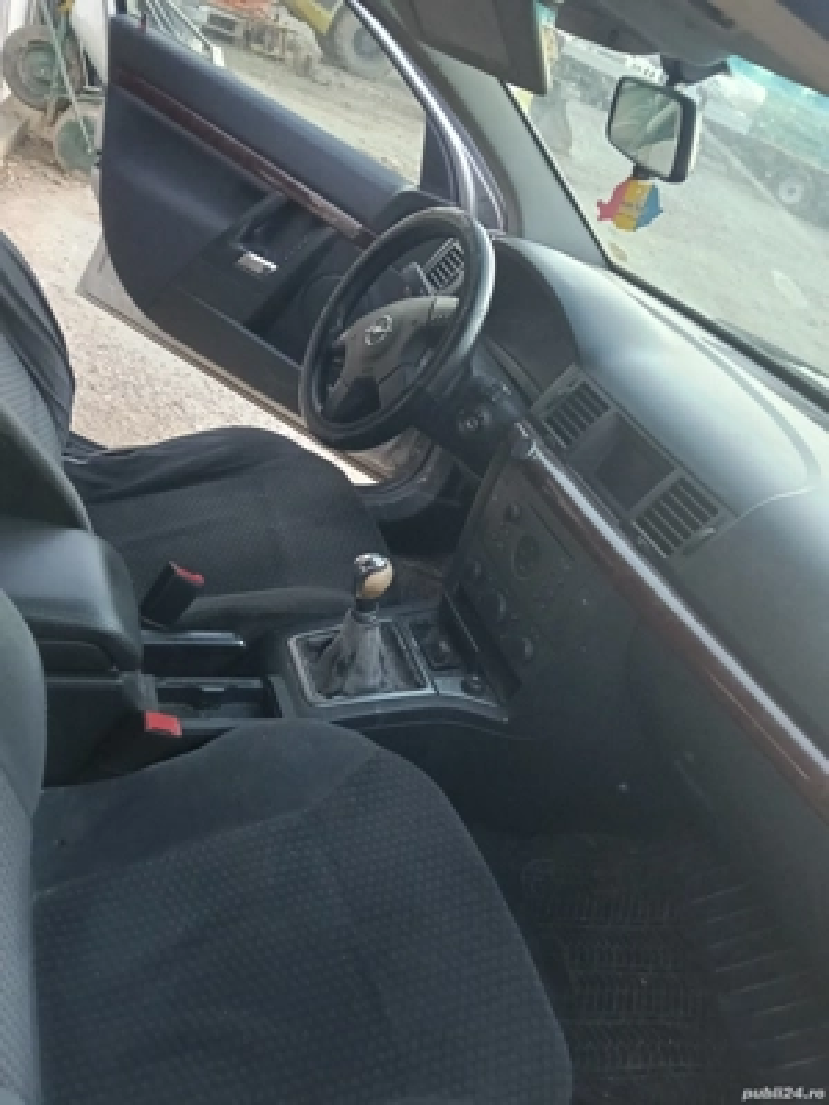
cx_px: 414
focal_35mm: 27
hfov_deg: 51.4
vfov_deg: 65.3
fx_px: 862
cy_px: 552
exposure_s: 1/25
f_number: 1.8
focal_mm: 3.98
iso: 1000
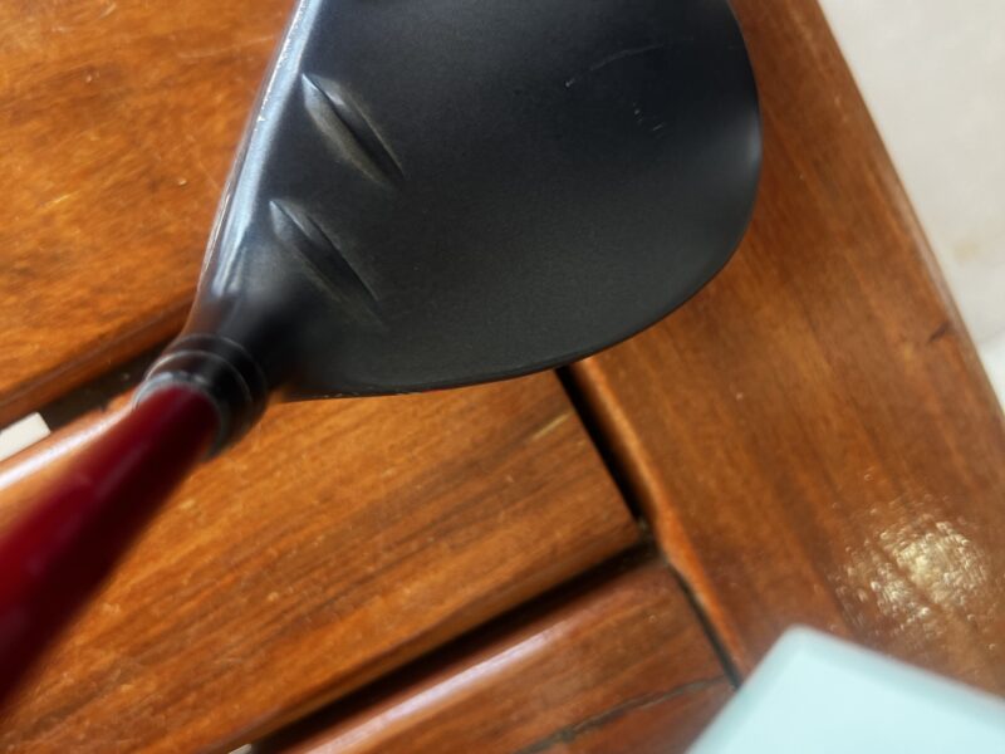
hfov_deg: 67.3
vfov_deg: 53.1
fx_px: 755
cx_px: 502
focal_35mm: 26
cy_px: 377
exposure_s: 1/121
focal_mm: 5.7
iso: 64
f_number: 1.5
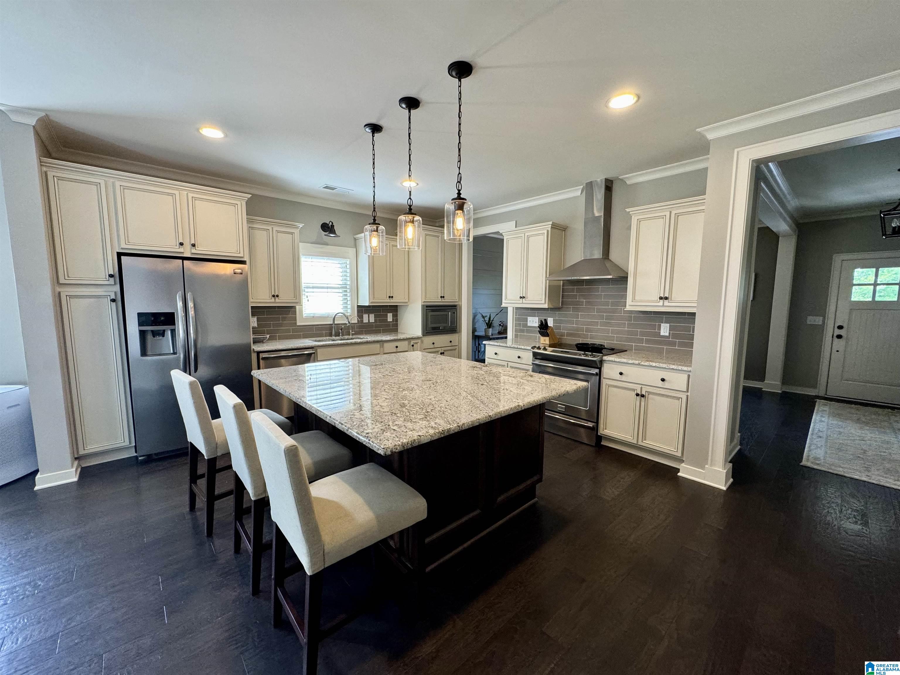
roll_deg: -0.5
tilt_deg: -5.3
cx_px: 450
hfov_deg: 102.1
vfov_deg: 85.7
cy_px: 338
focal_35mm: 14
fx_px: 364
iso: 160
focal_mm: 2.22
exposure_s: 1/120
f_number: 2.2
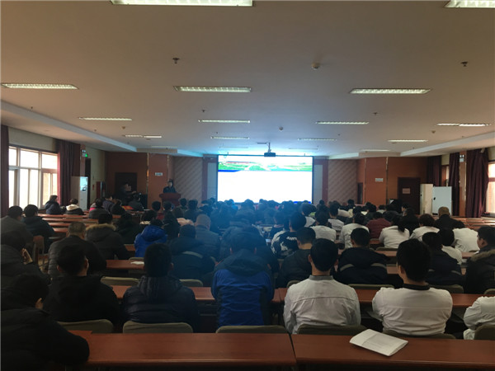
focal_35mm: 29
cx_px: 248
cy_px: 186
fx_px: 415
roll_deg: -1.3
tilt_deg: +0.4
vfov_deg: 48.2
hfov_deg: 61.7
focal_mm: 4.15
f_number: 2.2
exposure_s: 1/33
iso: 80
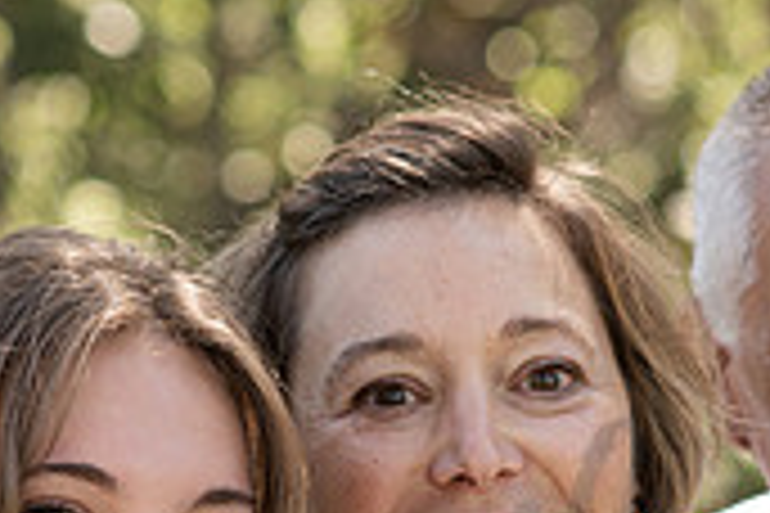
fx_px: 6160
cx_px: 387
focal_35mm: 288
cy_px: 612
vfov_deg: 4.8
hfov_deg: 7.2
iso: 400
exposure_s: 1/500
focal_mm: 85
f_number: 3.5
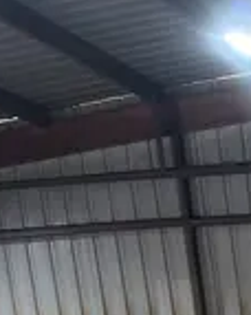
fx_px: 1210
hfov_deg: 10.3
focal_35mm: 130
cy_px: 743
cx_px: 590
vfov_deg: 12.1
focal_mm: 5.1
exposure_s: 1/60
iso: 100
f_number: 1.6
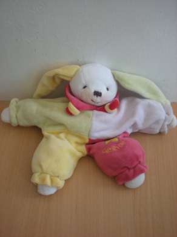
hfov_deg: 37.7
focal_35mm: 38
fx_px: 259
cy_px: 118
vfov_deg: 49.0
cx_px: 88
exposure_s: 1/46.1
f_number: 3.1
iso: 200
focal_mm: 6.3
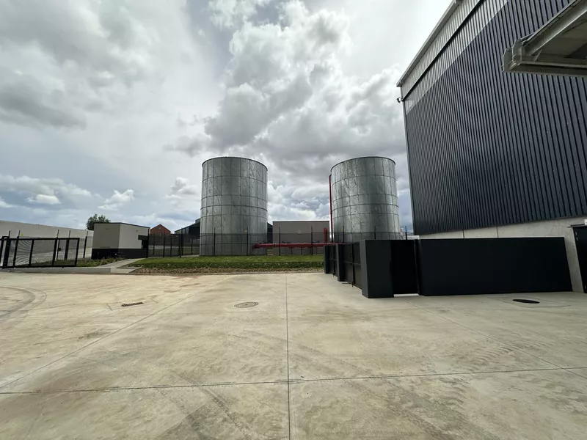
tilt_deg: +6.7
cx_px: 294
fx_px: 237
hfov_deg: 102.1
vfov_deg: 85.7
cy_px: 220
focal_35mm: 14
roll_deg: +0.4
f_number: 2.2
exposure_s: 1/2564
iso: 50
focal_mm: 2.22
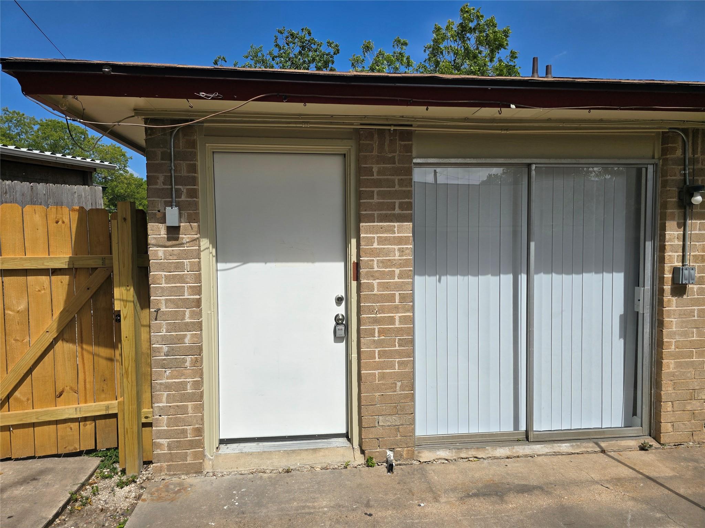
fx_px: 468
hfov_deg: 73.9
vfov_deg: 58.9
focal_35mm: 23
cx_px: 352
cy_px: 264
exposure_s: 1/1372
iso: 12
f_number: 1.7
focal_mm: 6.3
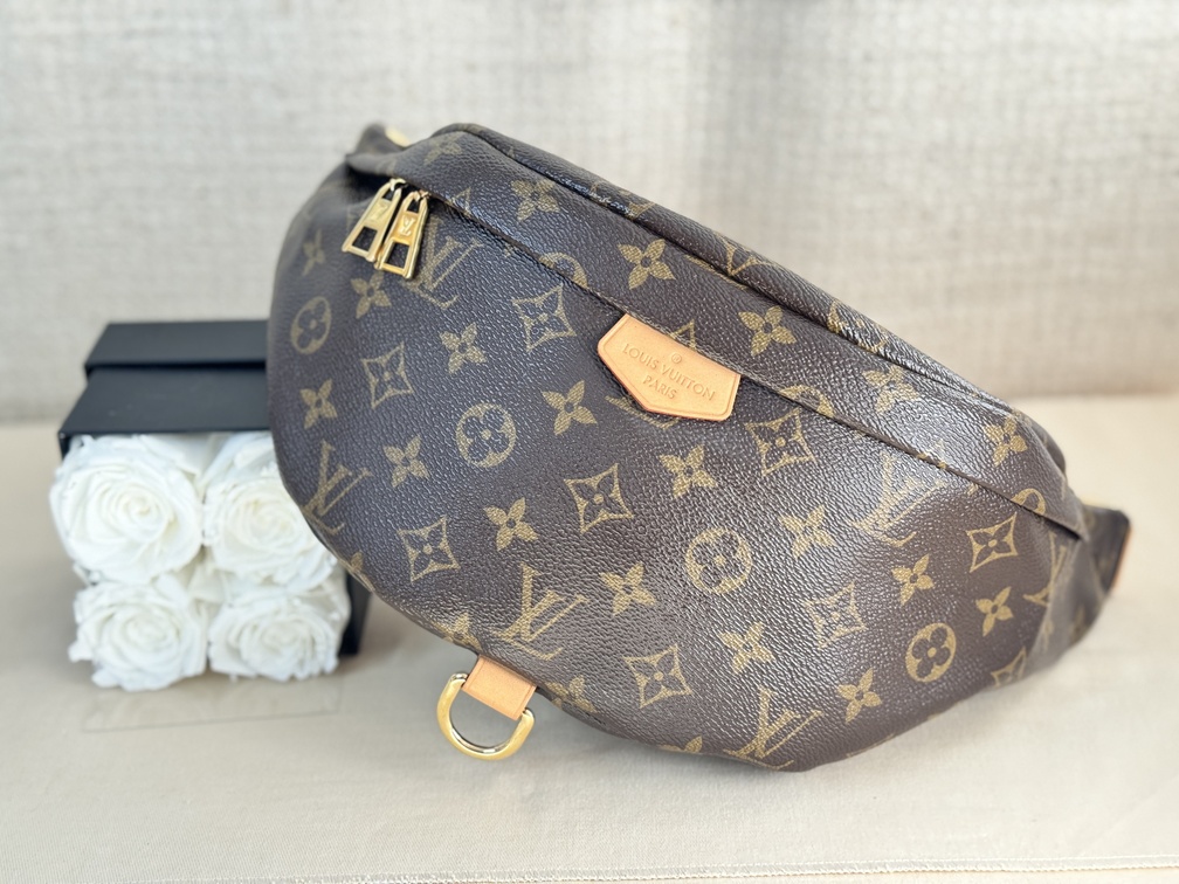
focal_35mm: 48
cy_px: 442
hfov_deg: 39.7
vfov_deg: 30.3
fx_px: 1635
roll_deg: +2.4
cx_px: 590
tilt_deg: -23.3
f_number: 1.78
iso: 200
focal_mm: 6.86
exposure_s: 1/59
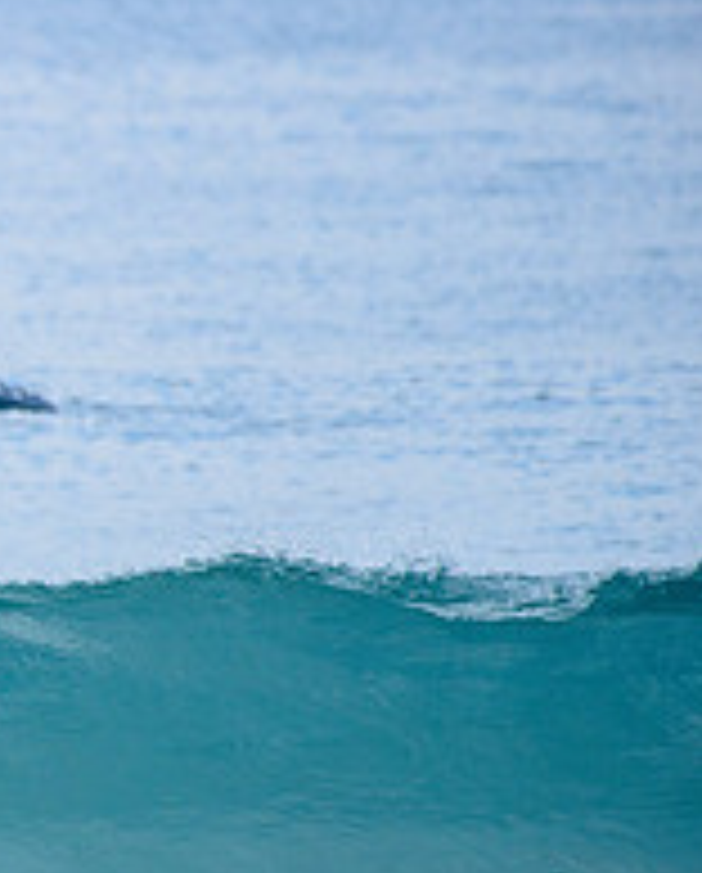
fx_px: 36245
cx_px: -594
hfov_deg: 1.1
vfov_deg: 1.4
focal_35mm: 1400
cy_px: 605
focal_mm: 500
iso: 400
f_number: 5.6
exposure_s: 1/2000
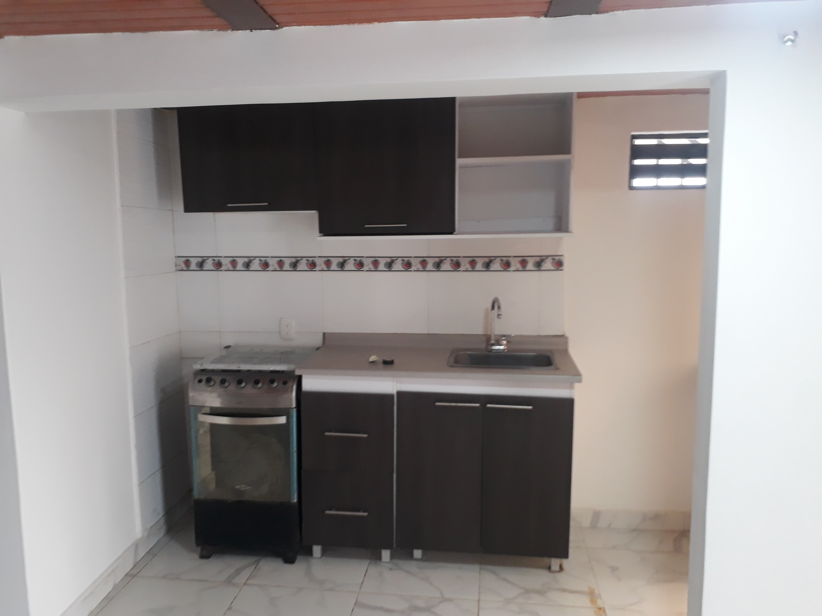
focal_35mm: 27
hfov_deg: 65.3
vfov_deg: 51.4
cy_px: 308
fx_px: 641
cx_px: 411
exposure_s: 1/20
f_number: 1.9
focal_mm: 3.6
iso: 160
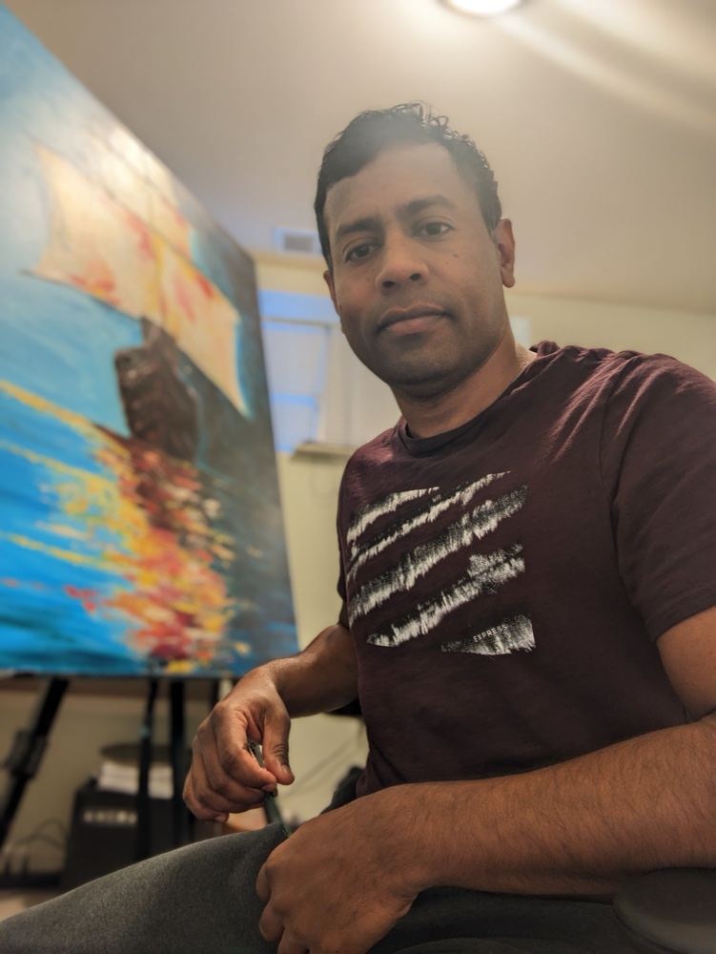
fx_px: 661
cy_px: 477
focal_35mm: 24
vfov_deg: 71.6
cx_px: 358
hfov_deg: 56.9
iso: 36
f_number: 2
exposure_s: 1/15
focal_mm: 2.51
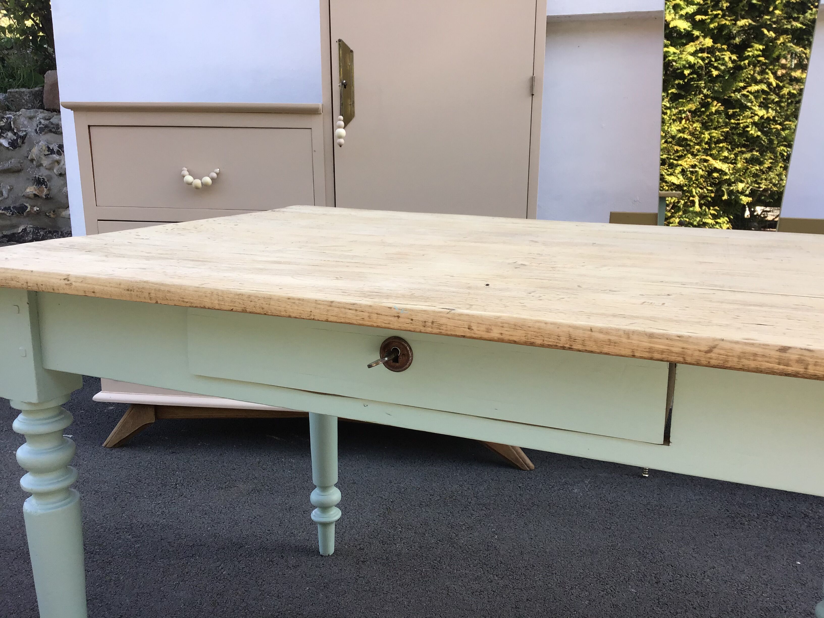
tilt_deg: -11.4
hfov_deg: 58.4
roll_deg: +2.0
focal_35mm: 31
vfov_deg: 45.4
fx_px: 738
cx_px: 412
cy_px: 309
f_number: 2.4
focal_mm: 3.3
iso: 25
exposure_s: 1/195
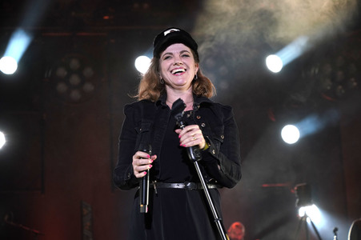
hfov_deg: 24.5
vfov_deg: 16.4
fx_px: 832
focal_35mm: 83
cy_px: 120
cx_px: 180
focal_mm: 83
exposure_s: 1/250
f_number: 4.5
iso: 2000
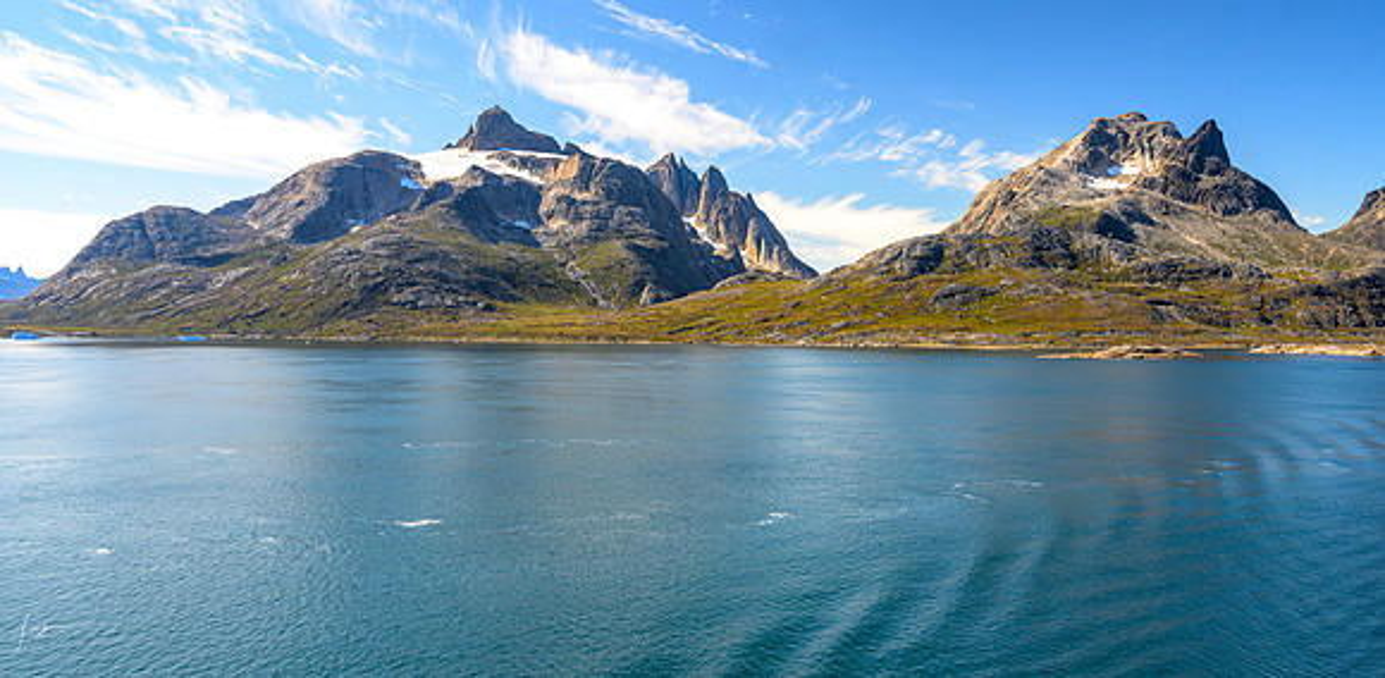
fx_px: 923
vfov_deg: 40.3
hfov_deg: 73.7
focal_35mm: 26
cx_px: 692
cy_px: 326
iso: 280
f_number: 11
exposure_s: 1/100
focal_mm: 24
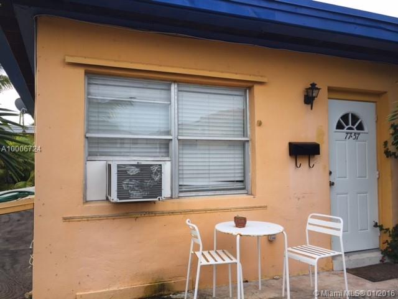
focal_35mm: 29
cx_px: 199
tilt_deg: +5.1
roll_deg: -1.3
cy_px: 150
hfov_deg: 61.7
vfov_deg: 48.2
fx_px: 333
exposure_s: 1/732
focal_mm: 4.15
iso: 32
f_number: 2.2
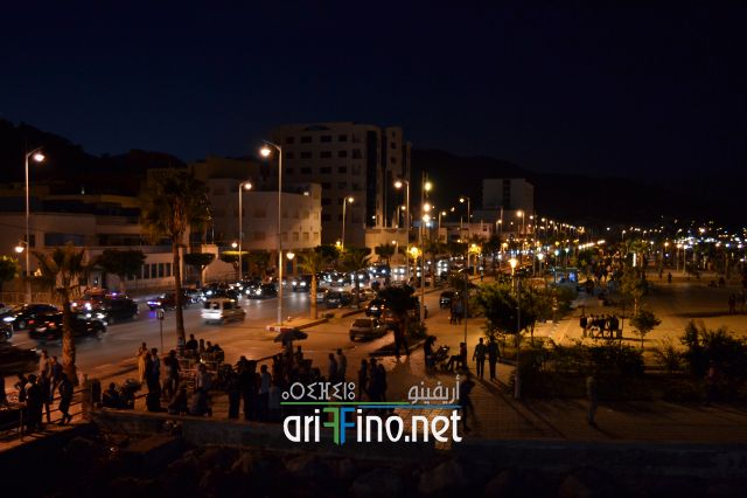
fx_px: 684
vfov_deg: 39.9
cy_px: 249
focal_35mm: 33
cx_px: 374
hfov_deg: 57.2
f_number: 4
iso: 720
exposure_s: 1/15
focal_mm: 22
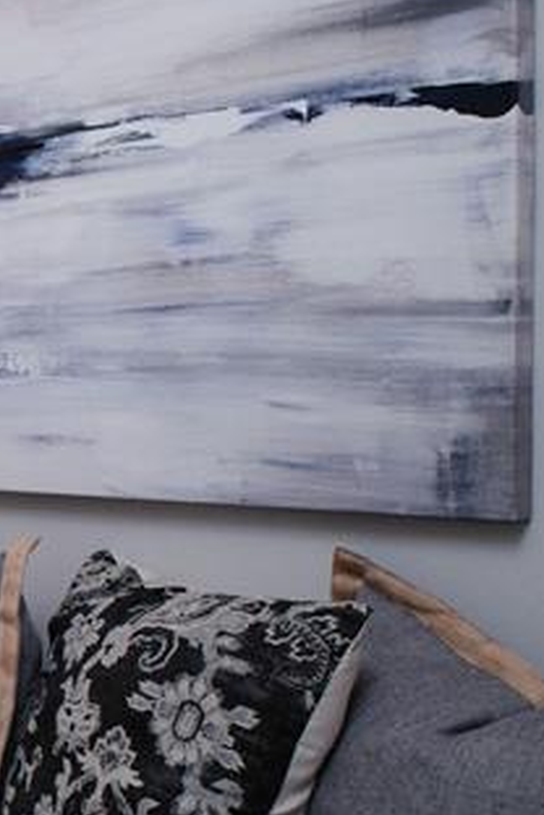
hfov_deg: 15.6
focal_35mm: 59
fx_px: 1337
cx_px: -672
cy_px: 400
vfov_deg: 33.9
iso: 640
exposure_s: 1/60
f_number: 7.1
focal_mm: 11.7
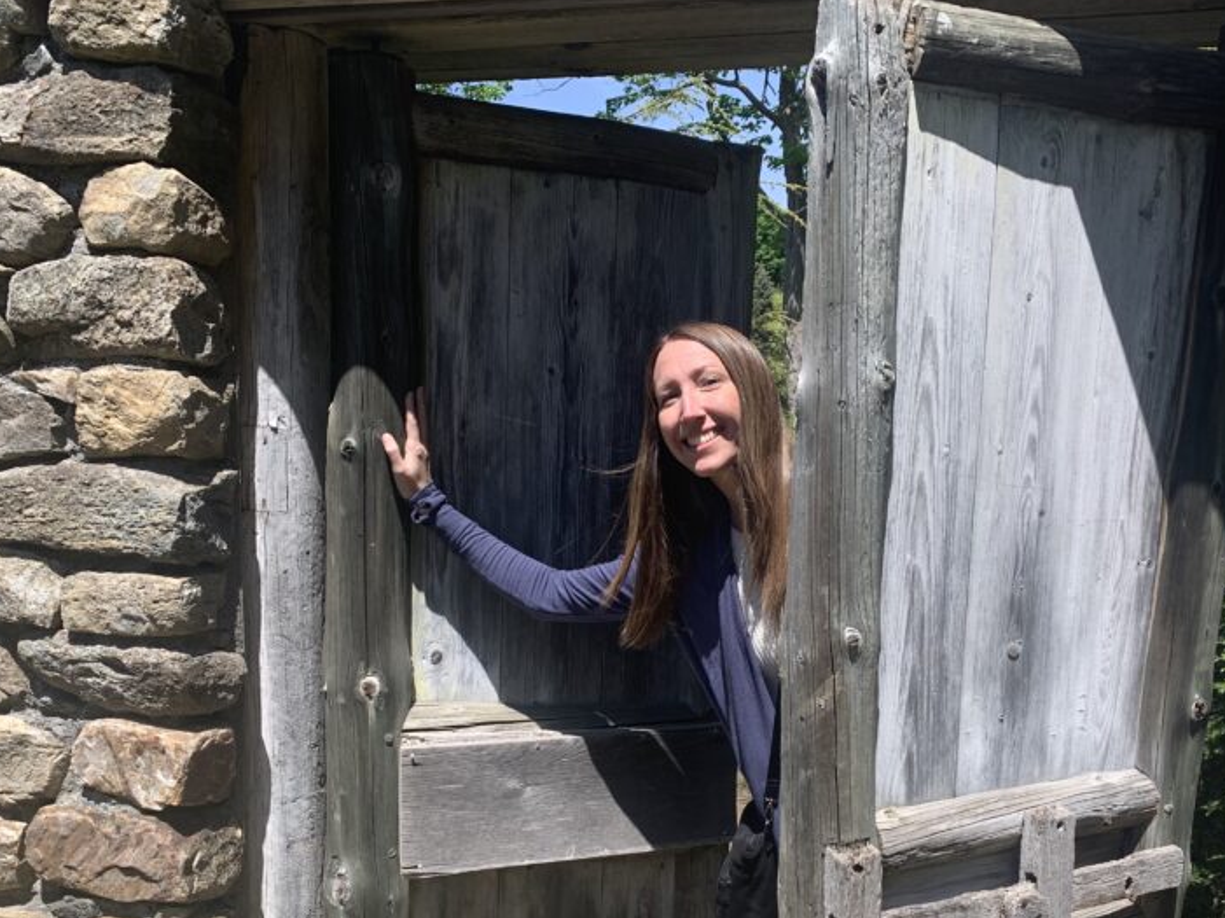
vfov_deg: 37.1
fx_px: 1344
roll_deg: -0.7
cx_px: 746
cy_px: 638
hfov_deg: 48.6
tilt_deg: -7.0
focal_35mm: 38
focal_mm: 4.25
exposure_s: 1/1427
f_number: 1.8
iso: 25
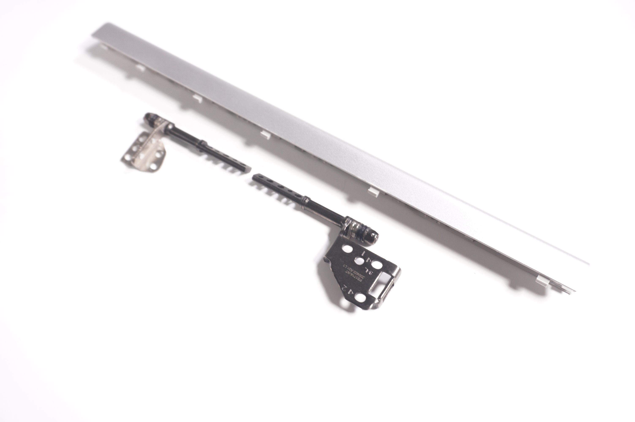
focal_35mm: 32
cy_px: 211
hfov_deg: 59.5
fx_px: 555
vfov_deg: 41.6
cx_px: 318
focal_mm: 21
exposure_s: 1/125
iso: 640
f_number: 5
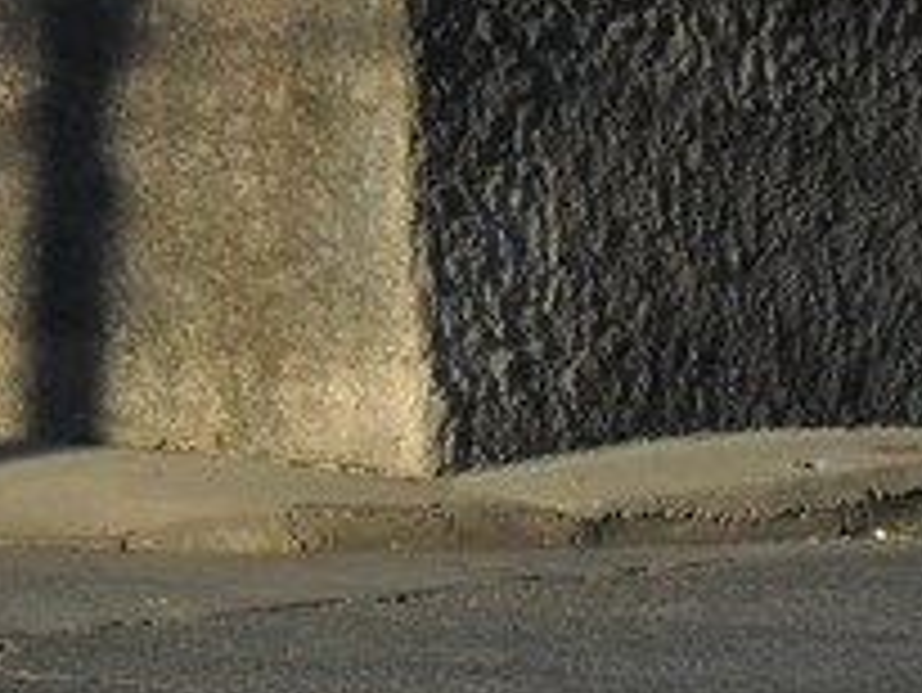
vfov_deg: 7.1
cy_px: -576
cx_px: -481
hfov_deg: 9.5
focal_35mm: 203
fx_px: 5410
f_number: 5
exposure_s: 1/500
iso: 100
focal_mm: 9.3
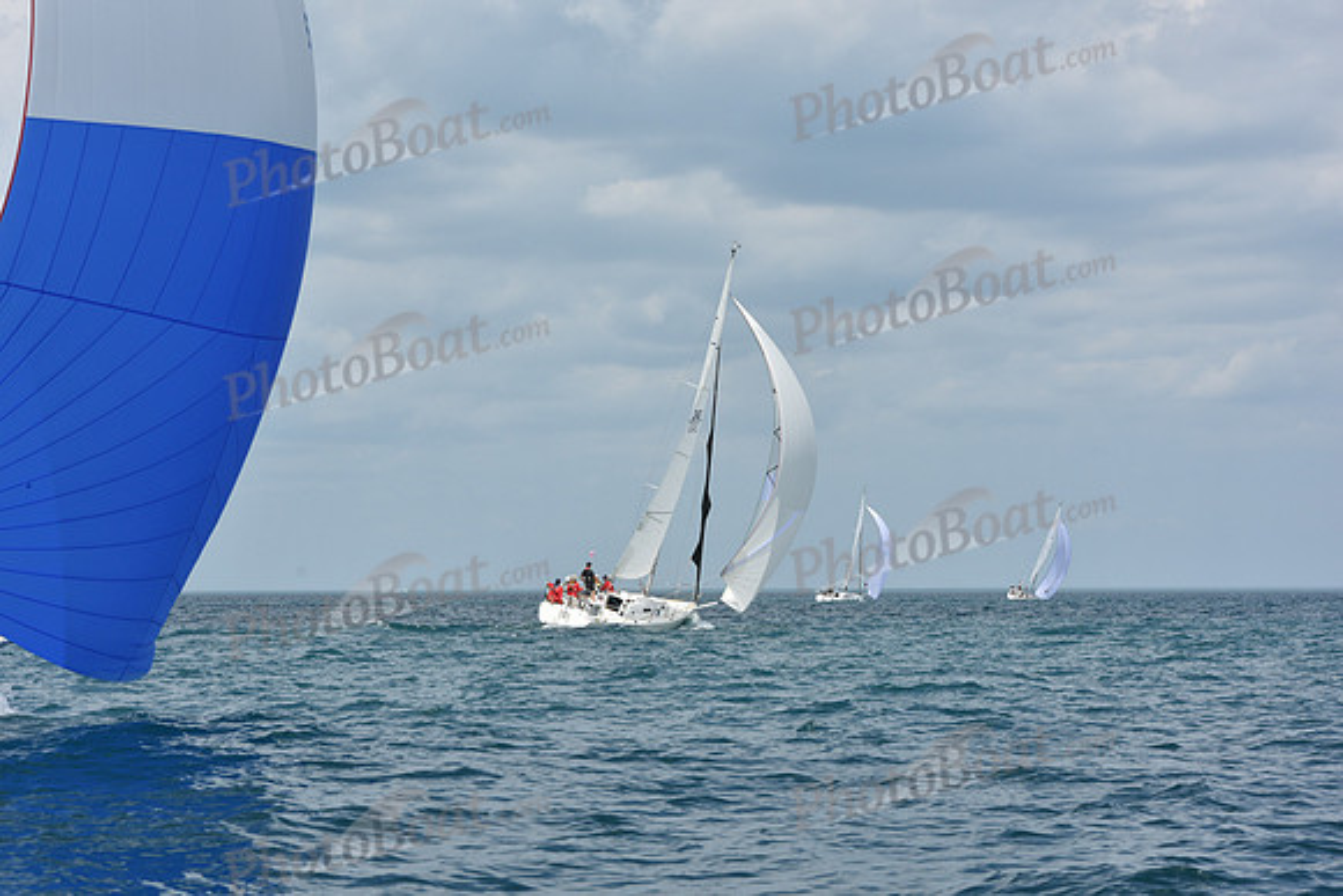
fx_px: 3433
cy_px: 448
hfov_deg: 22.1
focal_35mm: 92
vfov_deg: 14.9
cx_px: 672
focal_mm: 92
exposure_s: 1/1250
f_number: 9
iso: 250
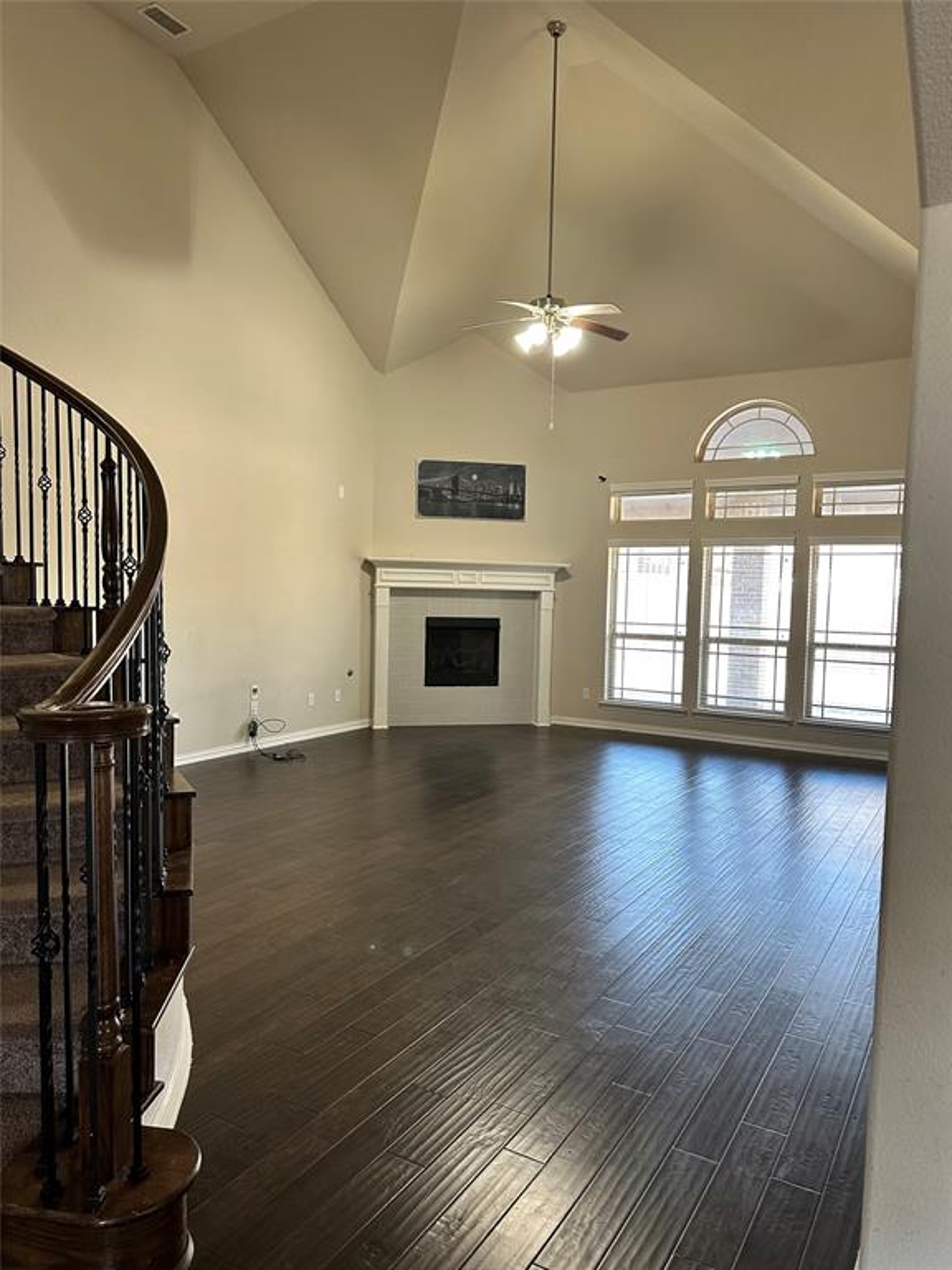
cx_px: 476
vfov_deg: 71.6
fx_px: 880
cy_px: 635
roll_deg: -1.5
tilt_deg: -2.9
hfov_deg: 56.8
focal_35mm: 24
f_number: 1.78
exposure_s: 1/60
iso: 200
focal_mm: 6.86
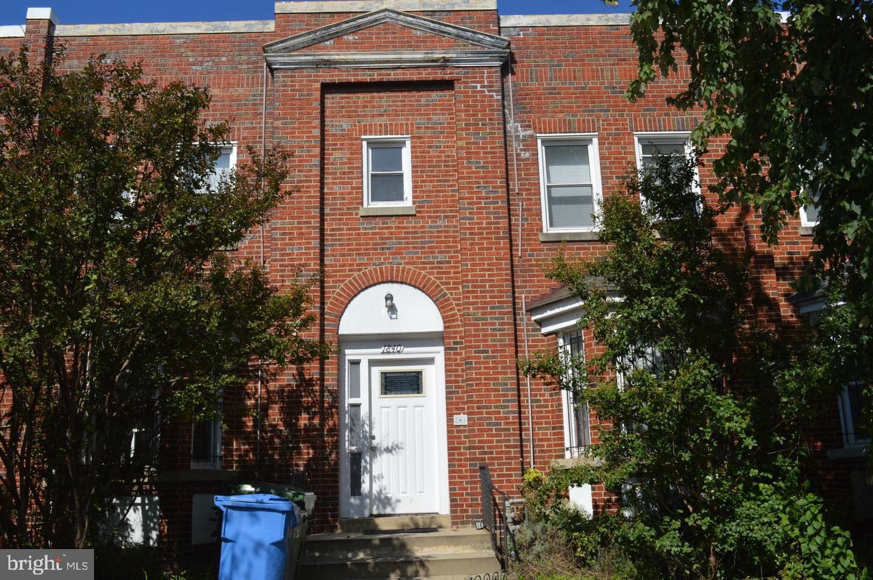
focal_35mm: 33
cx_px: 436
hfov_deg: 57.3
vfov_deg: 39.9
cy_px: 290
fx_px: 799
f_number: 11
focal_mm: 22
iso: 100
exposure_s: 1/200
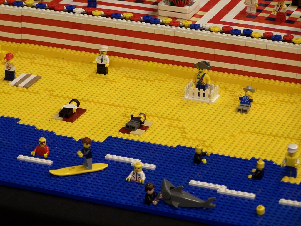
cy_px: 113
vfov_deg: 9.3
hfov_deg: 12.4
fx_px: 1383
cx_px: 150
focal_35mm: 159
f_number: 3.2
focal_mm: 26.4
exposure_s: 1/6
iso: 80
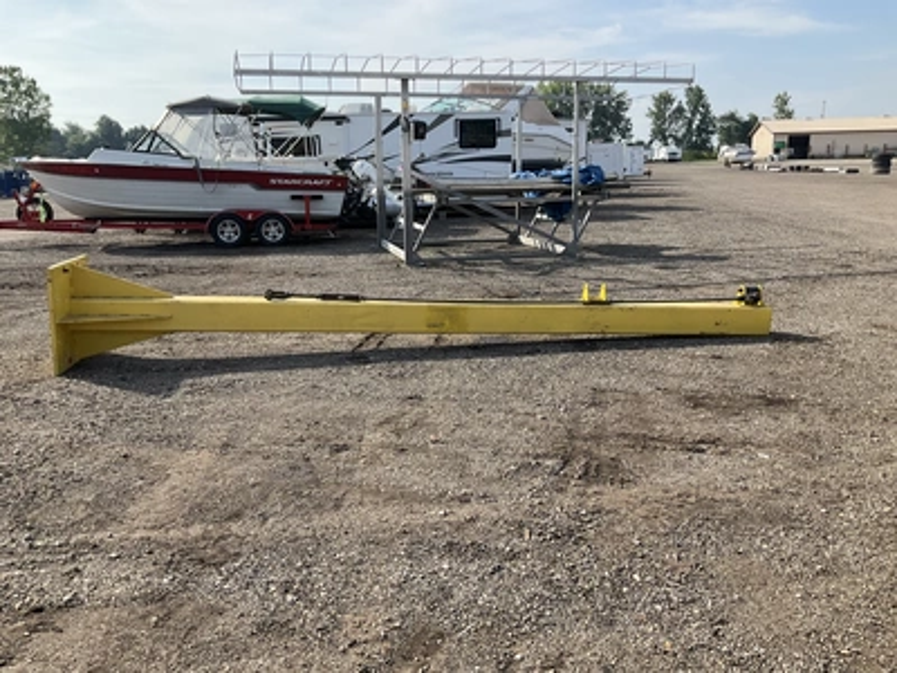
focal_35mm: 29
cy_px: 336
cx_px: 448
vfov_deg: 48.2
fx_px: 751
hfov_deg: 61.7
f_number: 1.8
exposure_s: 1/912
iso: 25
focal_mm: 3
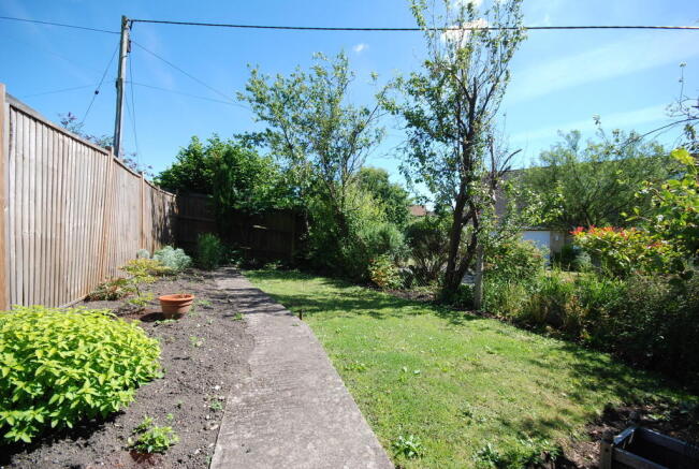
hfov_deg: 100.3
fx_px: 292
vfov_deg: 77.6
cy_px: 234
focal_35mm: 15
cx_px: 350
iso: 200
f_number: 7.1
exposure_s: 1/200
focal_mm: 10
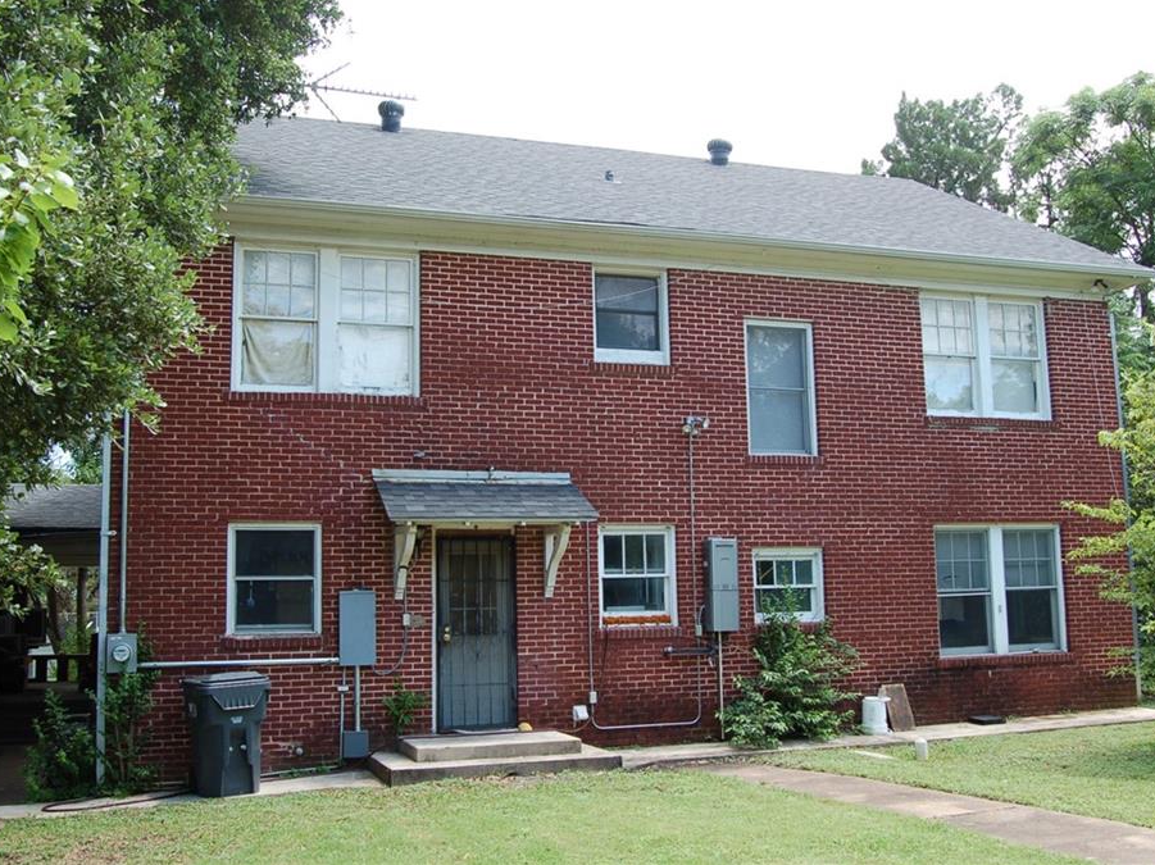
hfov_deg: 51.4
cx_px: 558
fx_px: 1201
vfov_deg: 39.6
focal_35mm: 36
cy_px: 432
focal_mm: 22
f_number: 8
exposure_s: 1/80
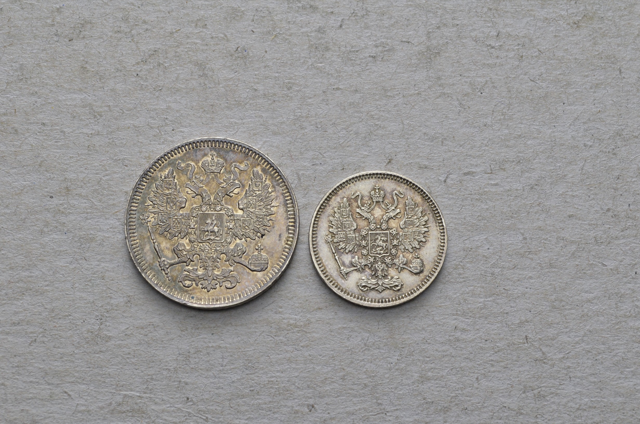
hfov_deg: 24.7
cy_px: 212
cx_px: 320
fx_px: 1464
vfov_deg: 16.5
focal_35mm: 82
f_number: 14
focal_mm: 55
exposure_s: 1/250
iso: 400
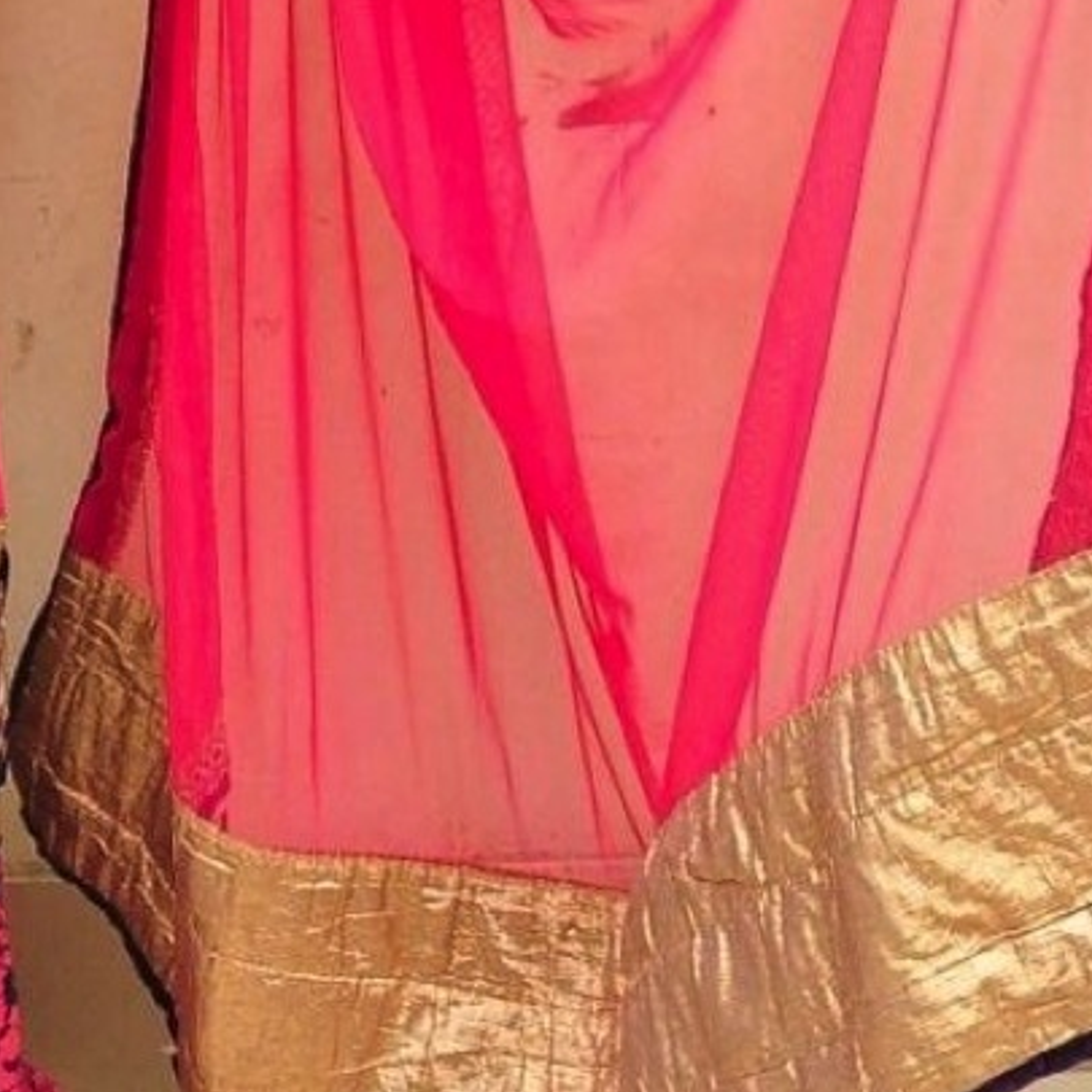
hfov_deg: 12.1
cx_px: -75
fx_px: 5064
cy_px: -226
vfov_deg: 12.0
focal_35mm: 142
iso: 1600
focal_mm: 25
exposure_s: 1/125
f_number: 7.1
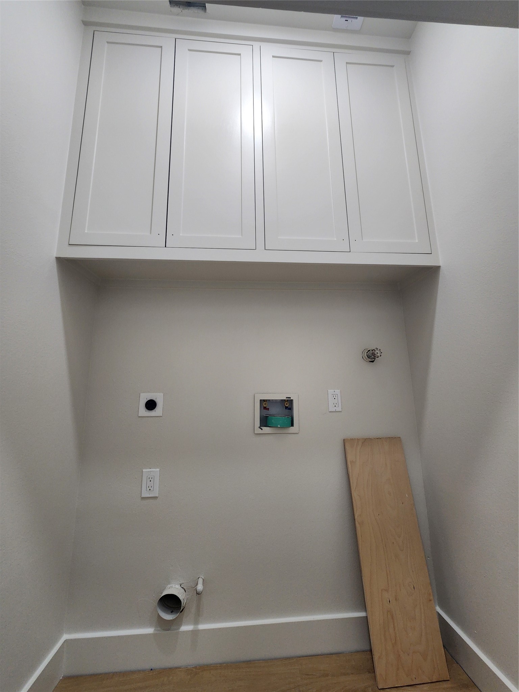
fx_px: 260
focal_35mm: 13
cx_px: 260
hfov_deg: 89.9
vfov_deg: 106.2
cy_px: 346
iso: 160
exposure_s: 1/60
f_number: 2.2
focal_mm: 2.2
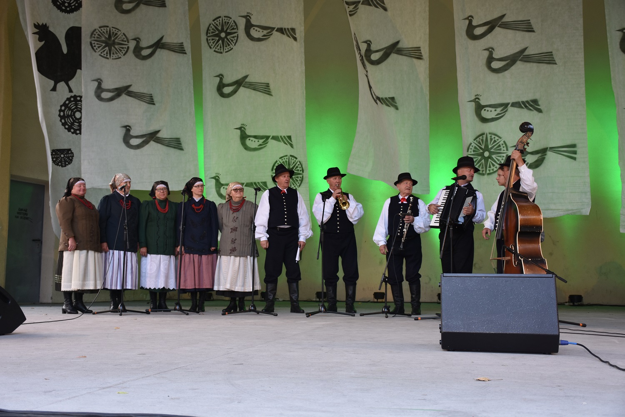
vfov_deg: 33.0
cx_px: 312
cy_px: 208
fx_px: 703
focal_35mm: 40
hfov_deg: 47.9
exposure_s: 1/60
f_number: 4
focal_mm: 27
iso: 280
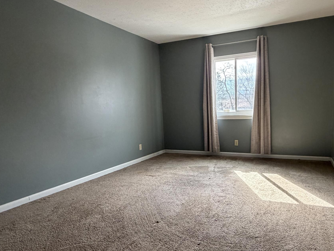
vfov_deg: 54.8
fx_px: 241
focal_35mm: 25
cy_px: 140
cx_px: 197
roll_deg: +1.9
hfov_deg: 68.8
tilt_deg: -7.2
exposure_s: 1/121
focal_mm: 2.22
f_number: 2.2
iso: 200
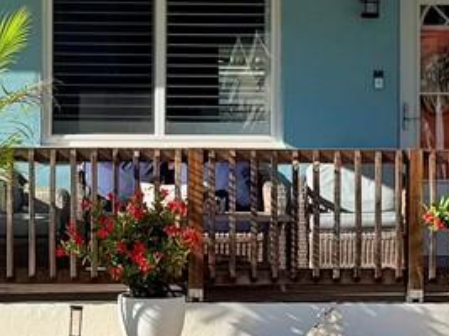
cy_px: 119
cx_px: 108
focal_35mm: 144
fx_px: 1867
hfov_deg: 13.7
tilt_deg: +1.4
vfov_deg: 10.3
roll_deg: -0.3
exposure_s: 1/6711
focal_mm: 6.76
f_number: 1.78
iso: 80
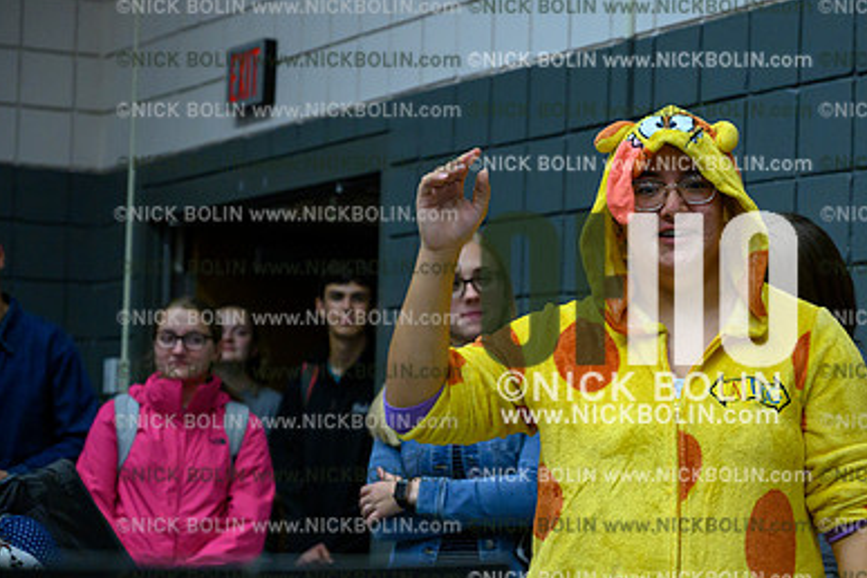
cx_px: 638
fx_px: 2529
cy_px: 319
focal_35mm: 105
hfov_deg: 19.3
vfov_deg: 13.0
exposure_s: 1/400
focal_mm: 70
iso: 4000
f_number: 4
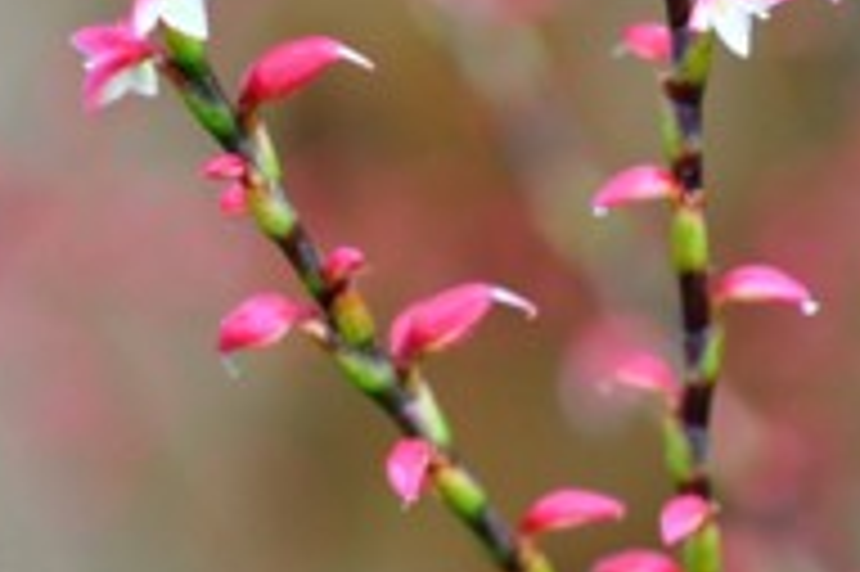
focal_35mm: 173
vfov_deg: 7.9
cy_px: -16
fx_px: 4129
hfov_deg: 11.9
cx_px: 450
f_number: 5
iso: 400
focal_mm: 40
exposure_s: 1/100
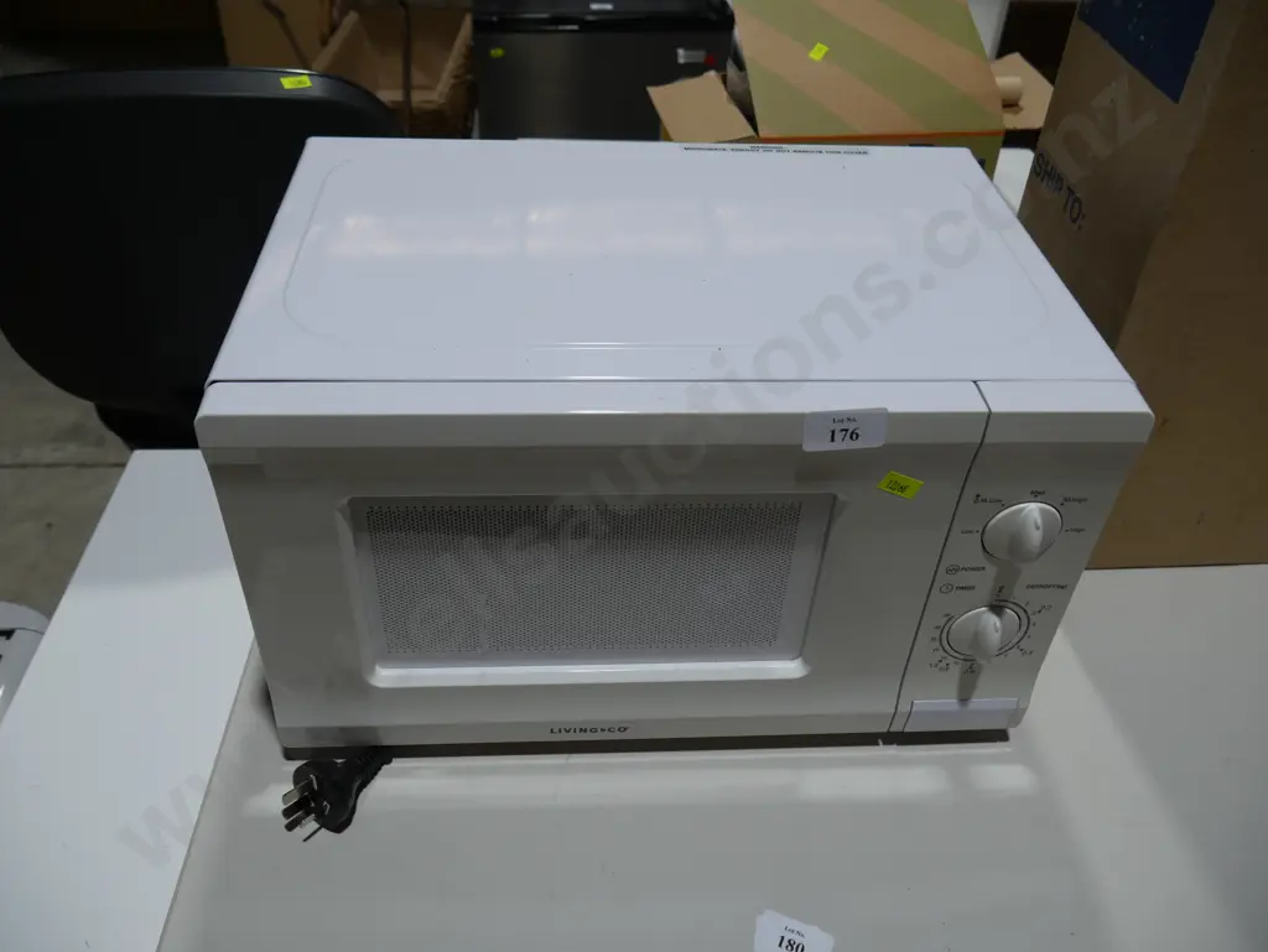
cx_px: 634
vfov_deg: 49.8
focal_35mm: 28
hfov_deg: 63.4
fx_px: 1026
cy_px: 476
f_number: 4.5
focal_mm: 14
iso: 200
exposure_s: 1/200
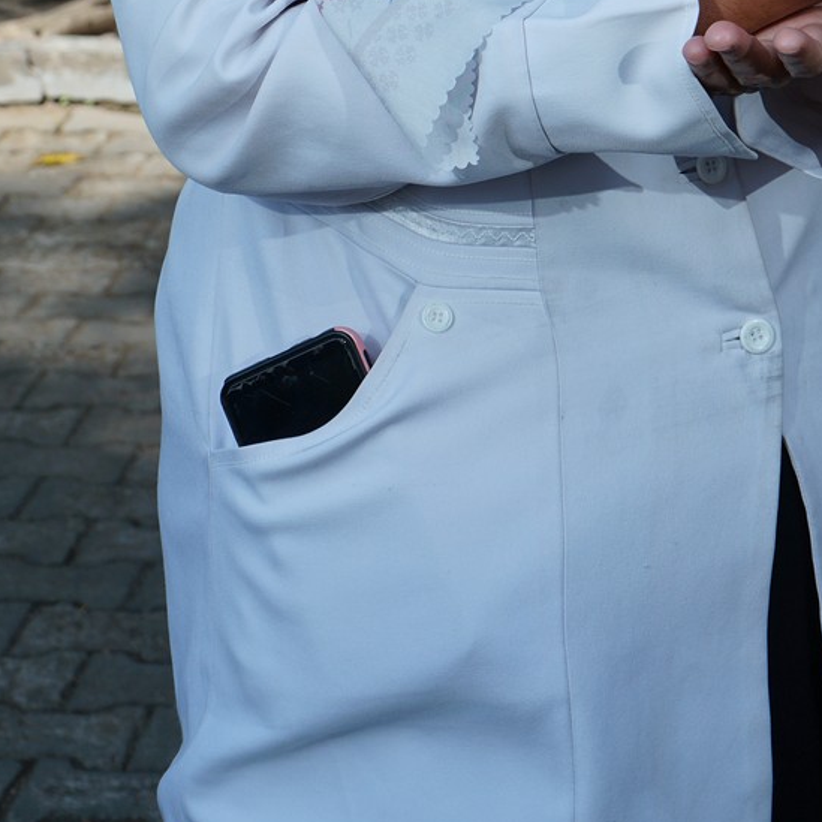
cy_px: -190
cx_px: 478
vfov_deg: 14.5
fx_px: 3116
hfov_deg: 15.0
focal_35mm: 116
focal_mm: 50
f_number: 8
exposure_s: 1/160
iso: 125
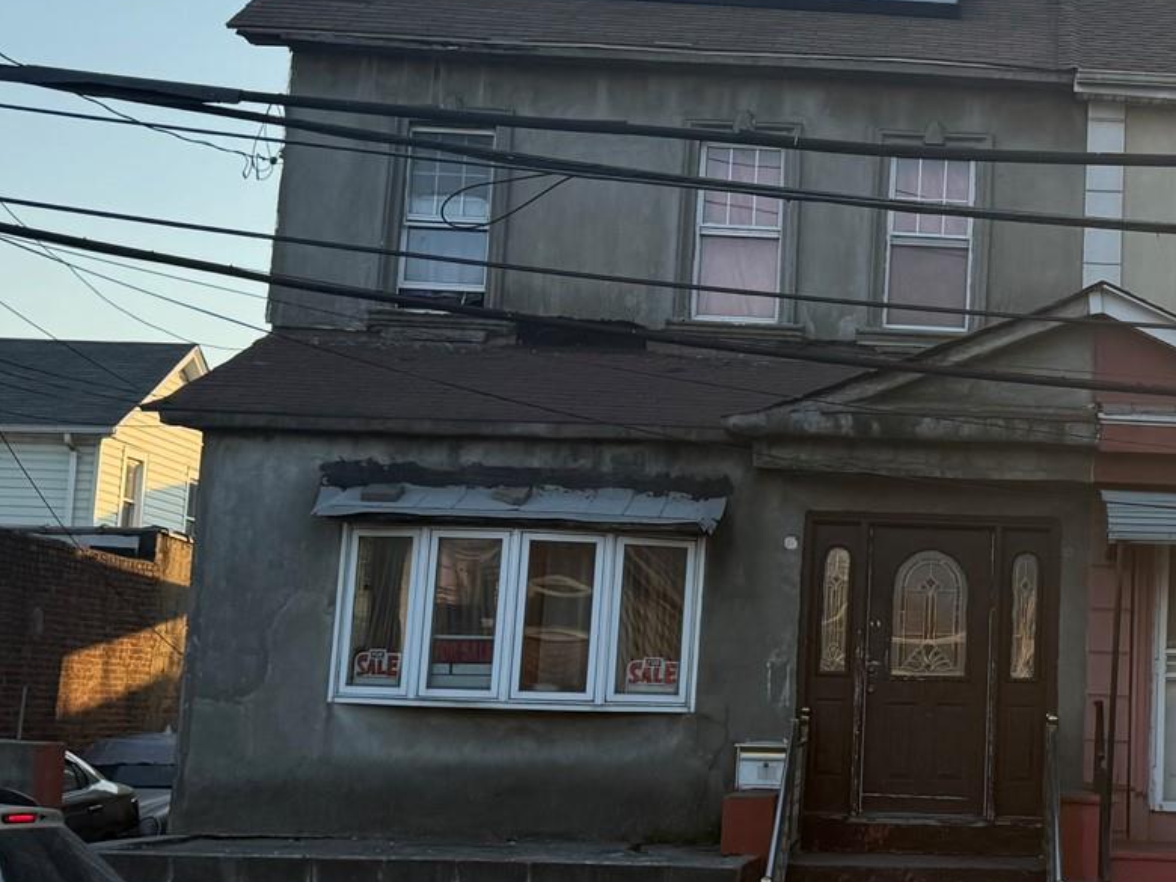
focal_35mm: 63
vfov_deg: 23.3
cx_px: 1083
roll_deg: -1.8
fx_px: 2140
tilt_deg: +9.0
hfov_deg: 29.3
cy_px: 418
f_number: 1.78
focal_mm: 6.76
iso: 80
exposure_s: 1/2525
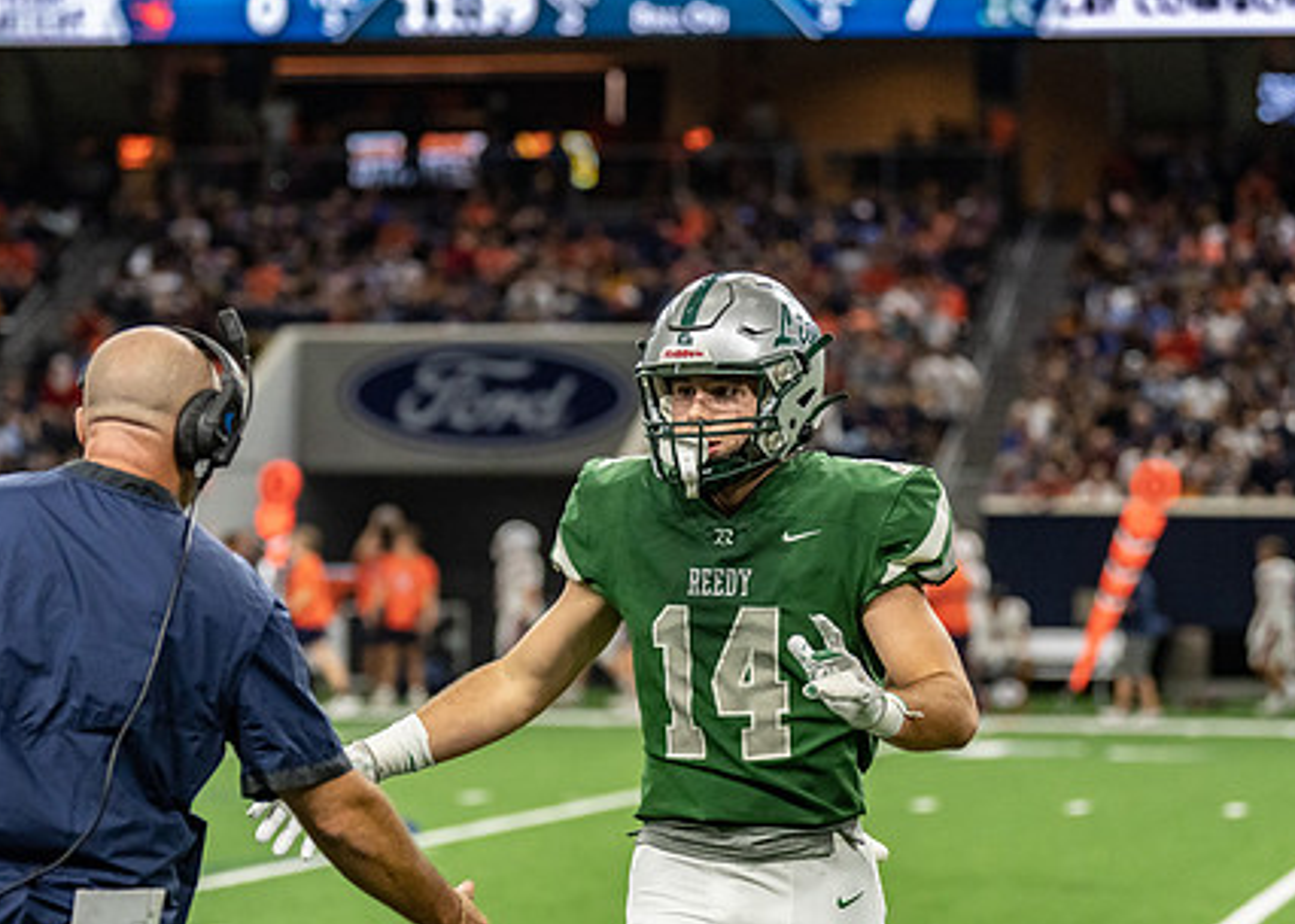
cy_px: 581
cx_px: 590
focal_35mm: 146
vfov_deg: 9.8
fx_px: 5368
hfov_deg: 13.8
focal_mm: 100
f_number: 2.8
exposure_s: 1/1000
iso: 3200
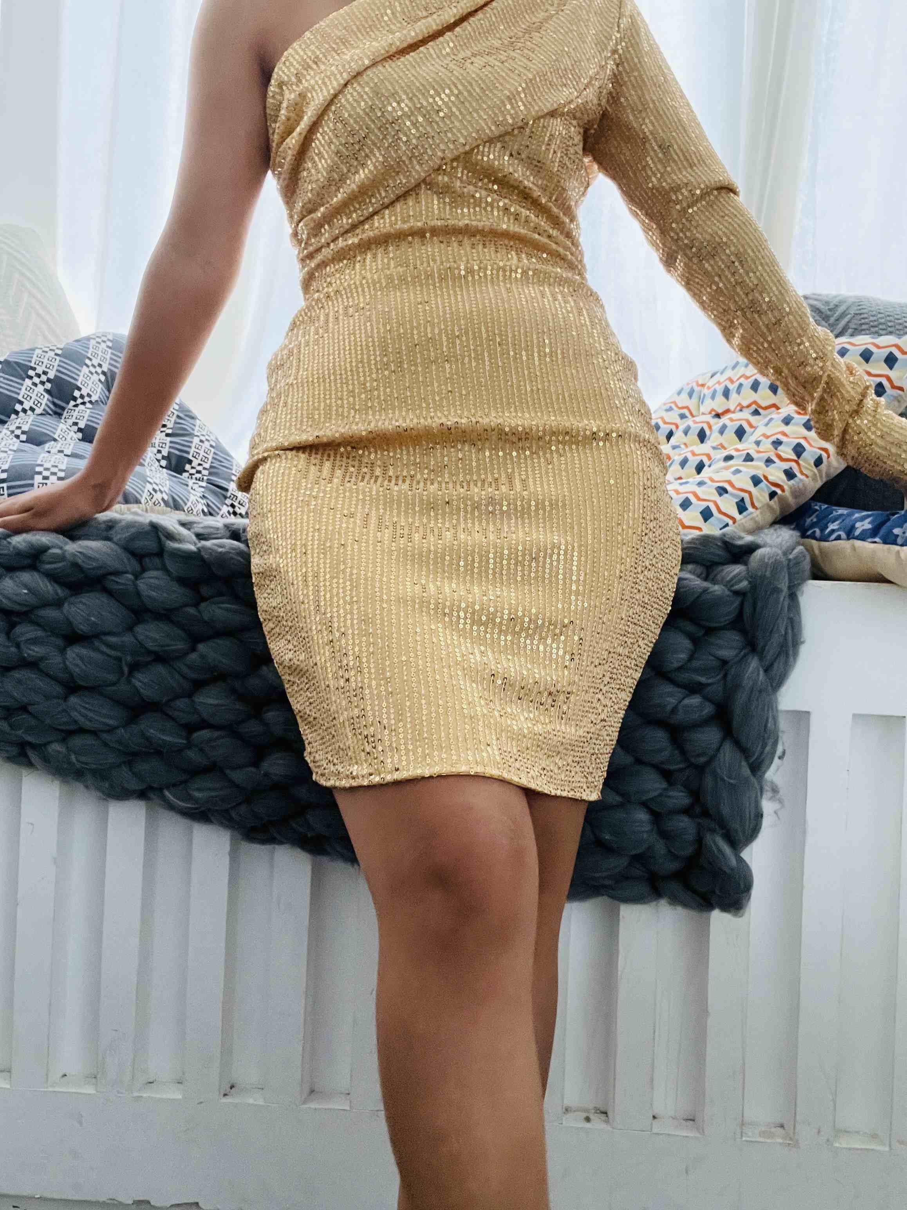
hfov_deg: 46.8
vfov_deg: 60.0
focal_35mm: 30
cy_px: 605
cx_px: 454
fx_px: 1048
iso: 400
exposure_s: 1/51
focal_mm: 2.71
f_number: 2.2
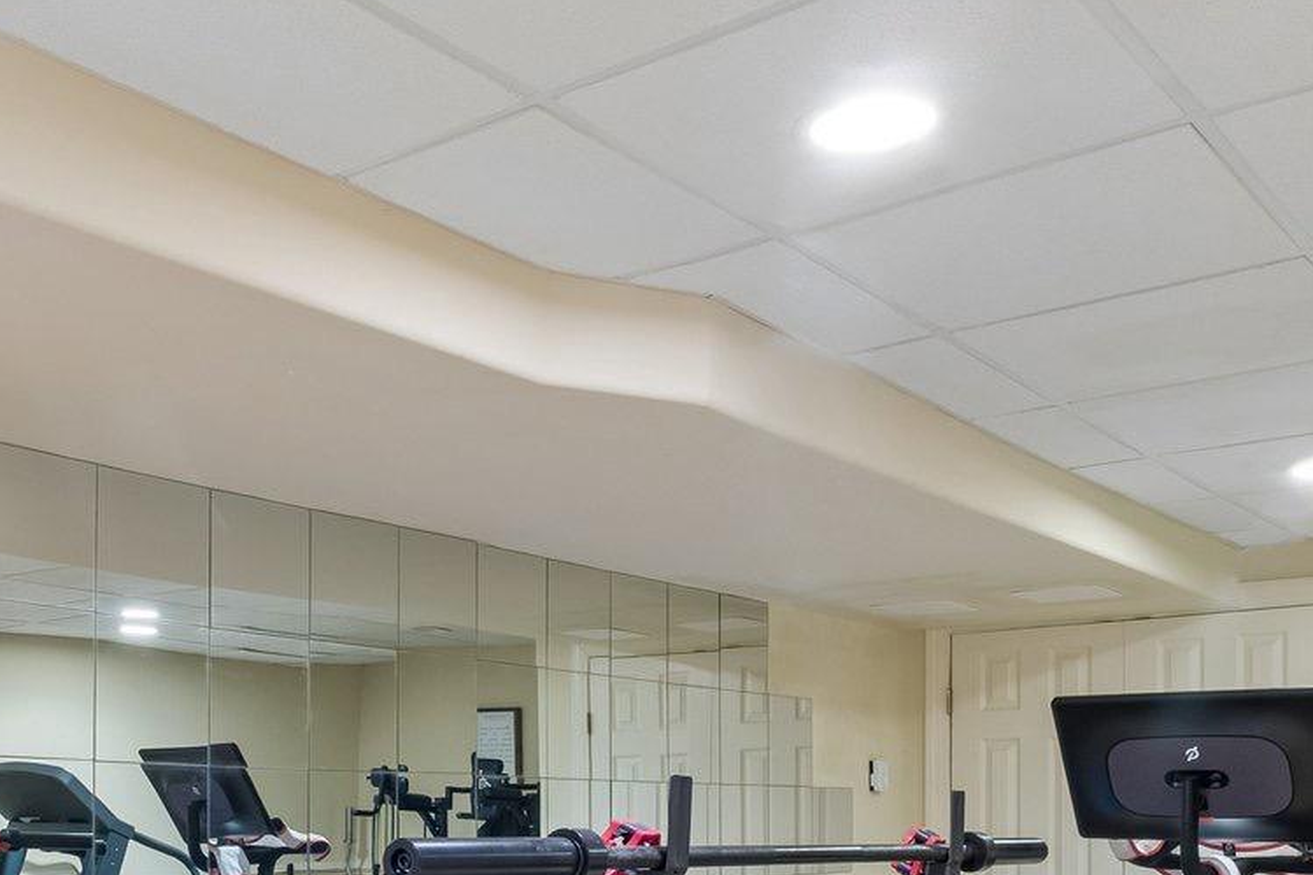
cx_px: 449
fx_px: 1495
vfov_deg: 30.9
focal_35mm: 41
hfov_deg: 46.7
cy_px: 813
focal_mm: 10
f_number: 8
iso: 250
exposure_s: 1
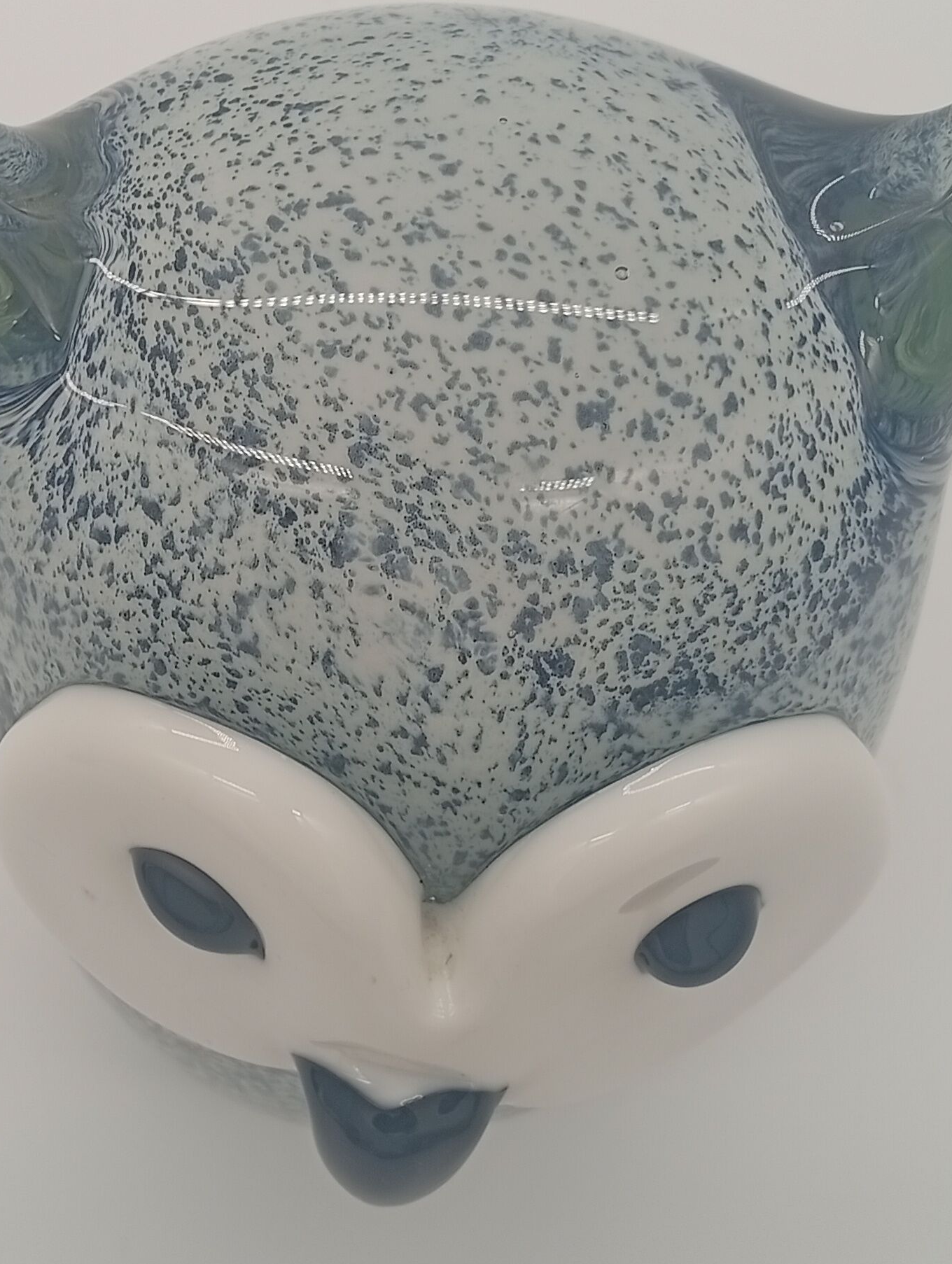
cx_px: 306
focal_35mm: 61
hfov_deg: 24.0
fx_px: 2231
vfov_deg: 31.5
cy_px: 485
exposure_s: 1/115
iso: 50
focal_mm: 3.98
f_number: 1.8
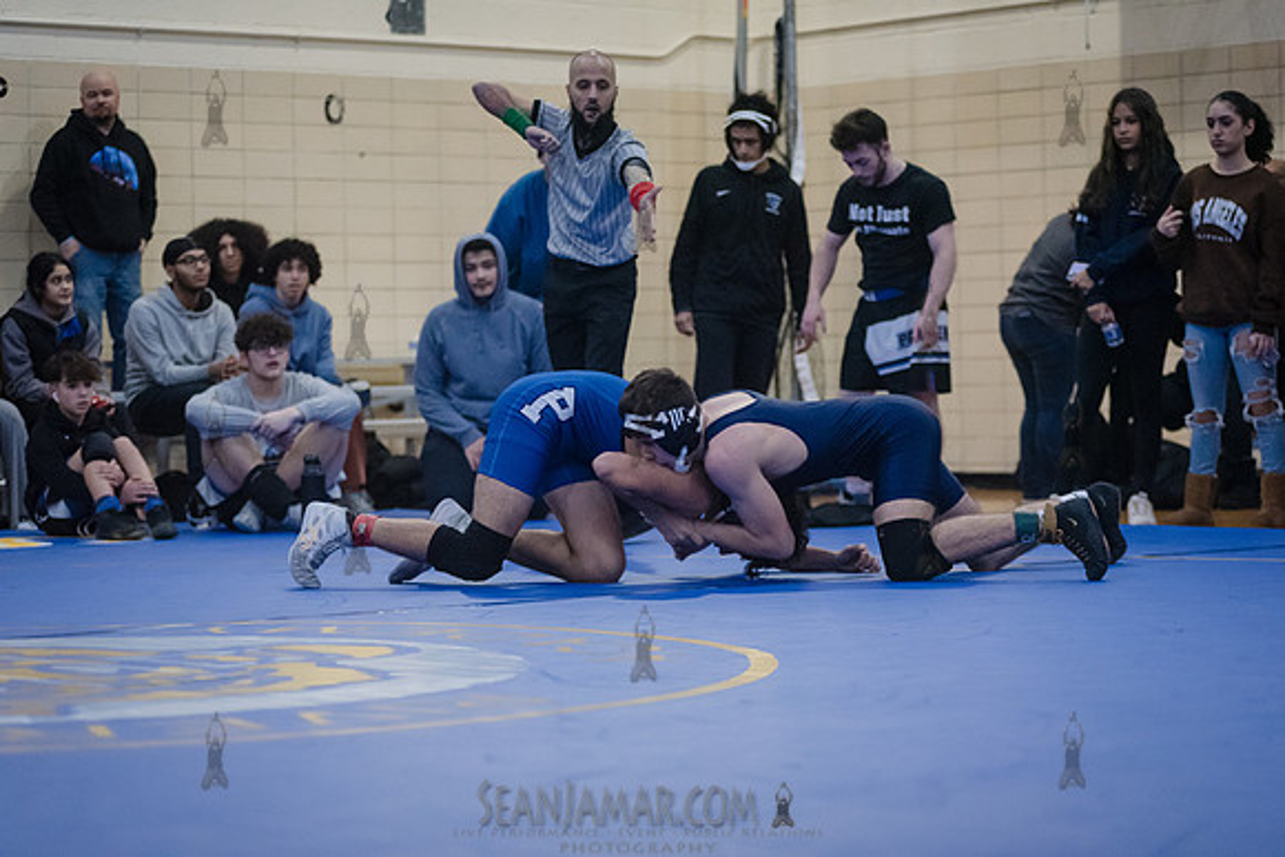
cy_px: 428
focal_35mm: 105
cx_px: 642
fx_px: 3749
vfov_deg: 13.0
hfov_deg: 19.5
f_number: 3.2
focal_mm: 105
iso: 8000
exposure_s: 1/400
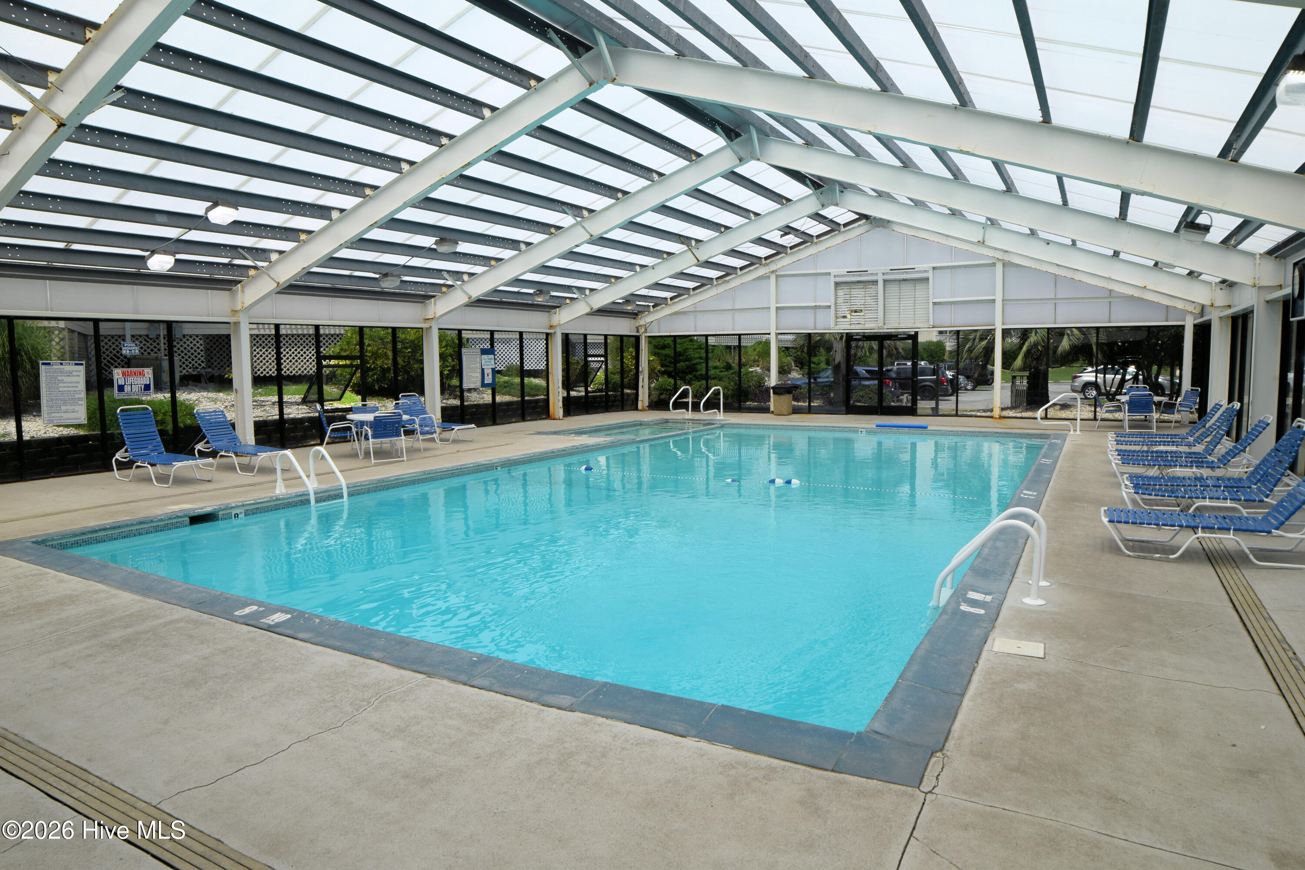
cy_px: 435
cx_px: 652
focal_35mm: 21
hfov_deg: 81.2
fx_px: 761
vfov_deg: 59.5
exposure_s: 1/400
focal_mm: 14
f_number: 10
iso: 200
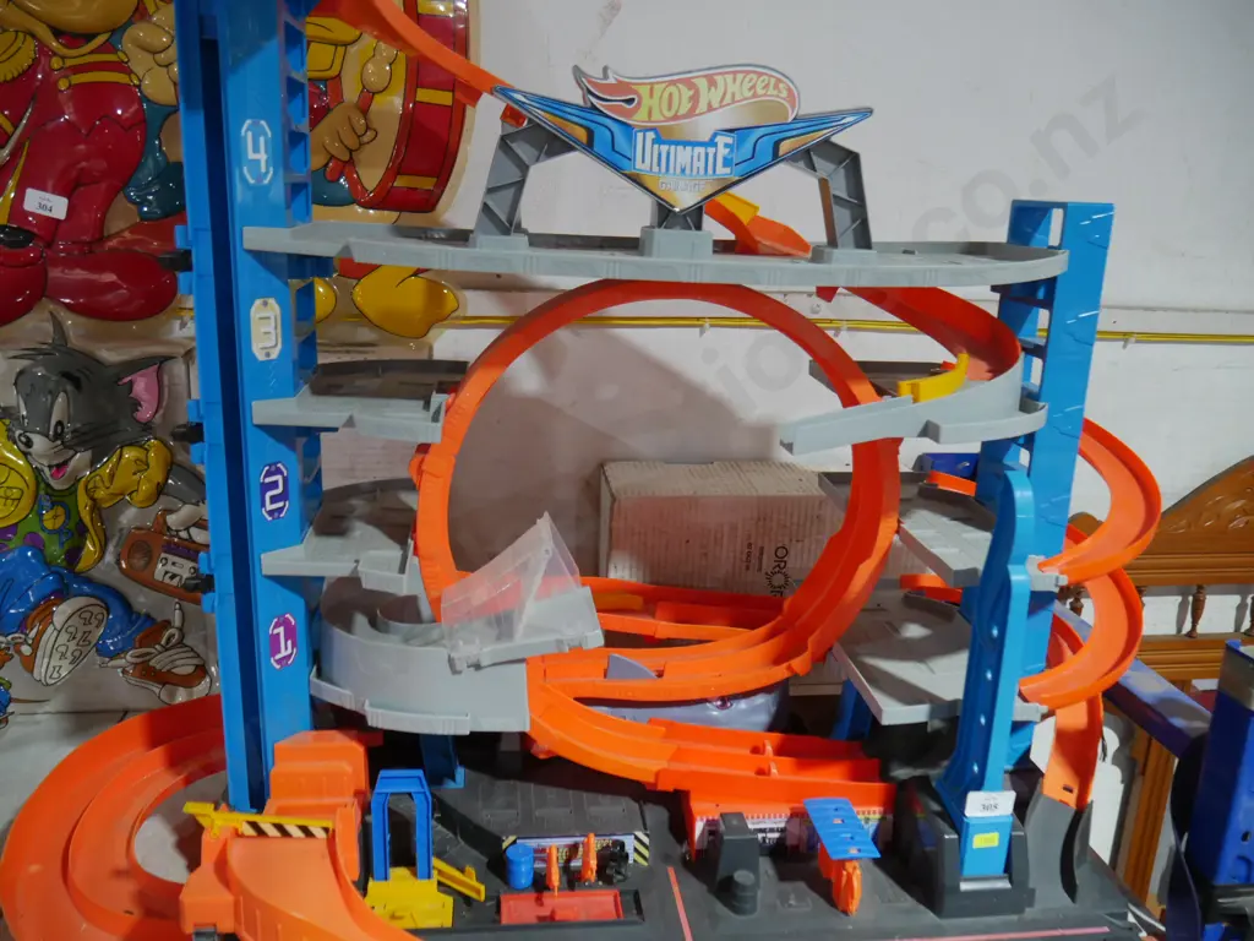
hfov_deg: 63.4
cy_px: 470
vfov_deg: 49.7
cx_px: 627
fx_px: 1014
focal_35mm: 28
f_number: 3.5
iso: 640
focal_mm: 14
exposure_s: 1/60
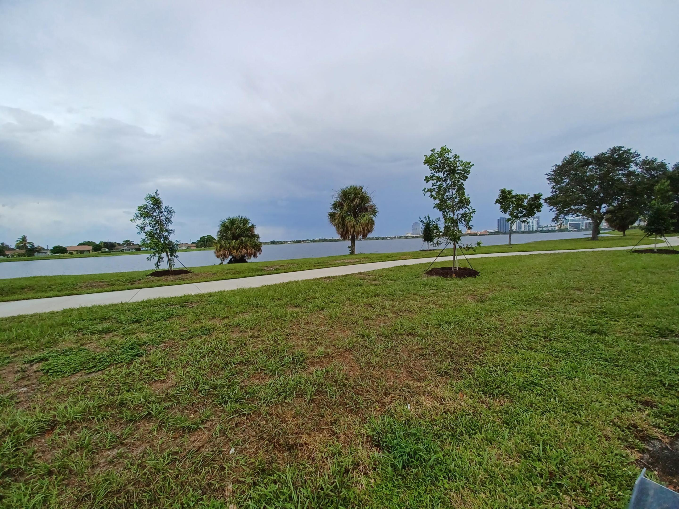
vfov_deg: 89.9
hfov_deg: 106.2
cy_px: 254
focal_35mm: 13
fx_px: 255
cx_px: 340
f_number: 2.2
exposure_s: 1/1890
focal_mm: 1.42
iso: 40
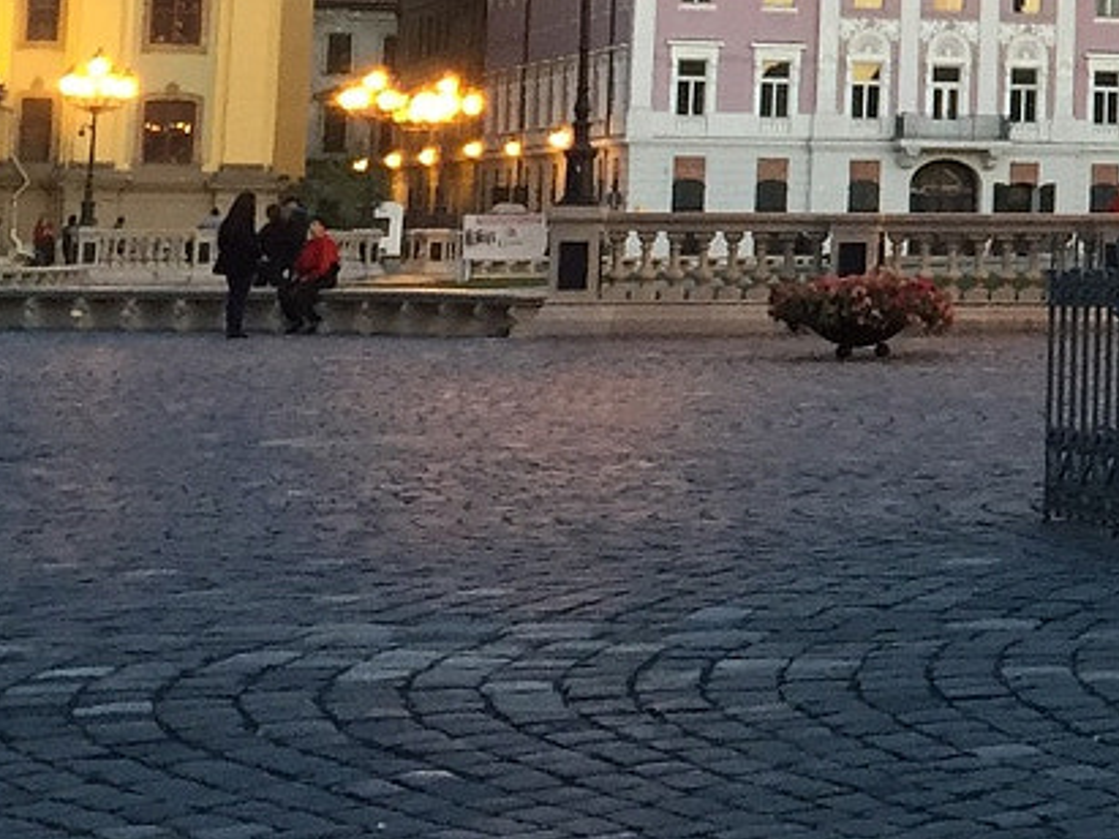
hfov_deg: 15.8
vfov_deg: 12.7
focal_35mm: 113
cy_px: -229
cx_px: 1751
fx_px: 3652
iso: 125
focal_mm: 4.15
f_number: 2.2
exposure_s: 1/33
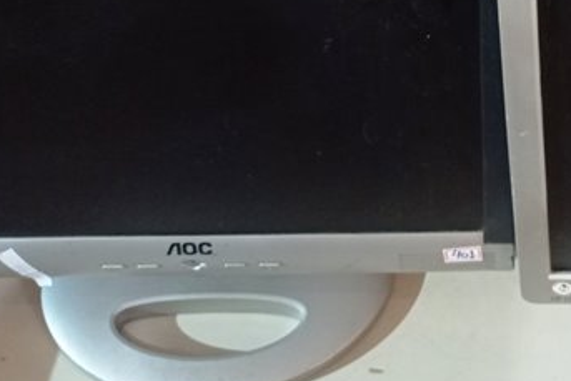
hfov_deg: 22.5
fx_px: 1380
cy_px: -130
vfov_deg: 14.9
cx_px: 564
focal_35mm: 87
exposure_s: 1/24
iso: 667
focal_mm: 4.7
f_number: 1.79
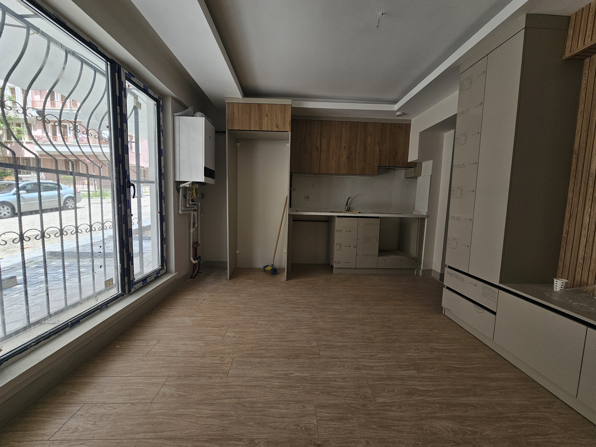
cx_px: 298
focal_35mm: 13
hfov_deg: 106.2
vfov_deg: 89.9
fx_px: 224
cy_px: 224
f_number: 2.2
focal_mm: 2.2
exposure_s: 1/218
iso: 50
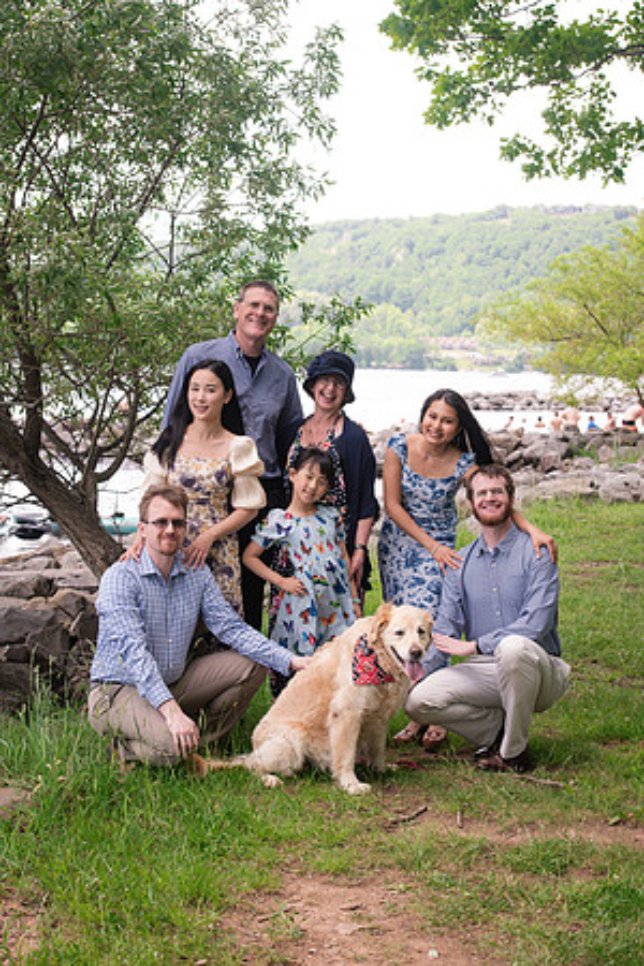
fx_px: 1878
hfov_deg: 19.5
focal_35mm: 70
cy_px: 483
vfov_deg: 28.8
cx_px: 322
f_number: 7.1
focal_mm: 70
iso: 400
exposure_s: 1/200
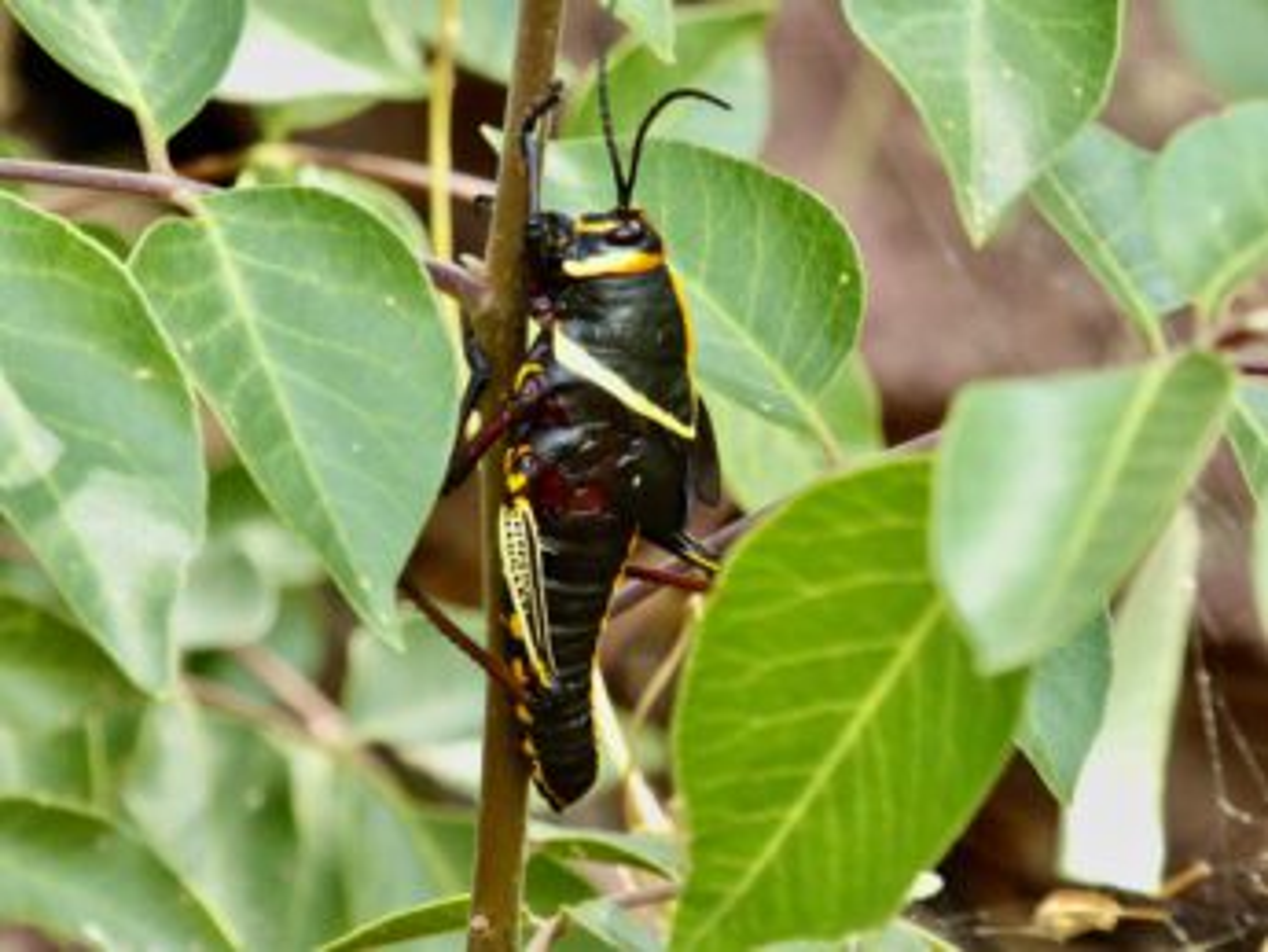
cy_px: 476
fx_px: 20337
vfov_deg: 2.7
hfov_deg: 3.6
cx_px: 634
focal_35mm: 555
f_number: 6
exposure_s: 1/100
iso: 400
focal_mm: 89.6
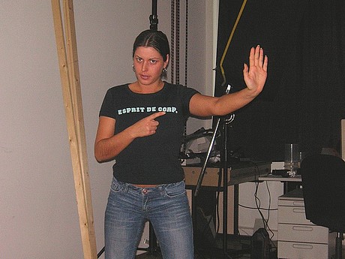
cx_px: 172
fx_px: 648
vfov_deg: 22.6
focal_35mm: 65
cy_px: 130
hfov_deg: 29.8
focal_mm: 10.8
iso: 160
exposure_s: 1/60
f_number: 4
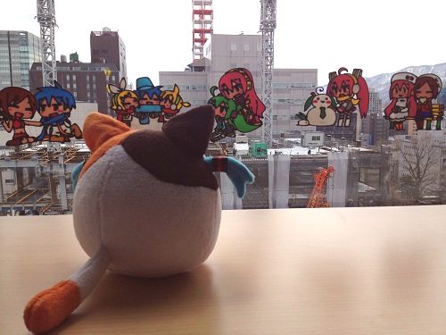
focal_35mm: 35
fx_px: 451
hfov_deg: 52.6
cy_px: 168
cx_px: 223
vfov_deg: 40.7
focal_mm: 4.28
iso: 64
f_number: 2.4
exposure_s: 1/1284
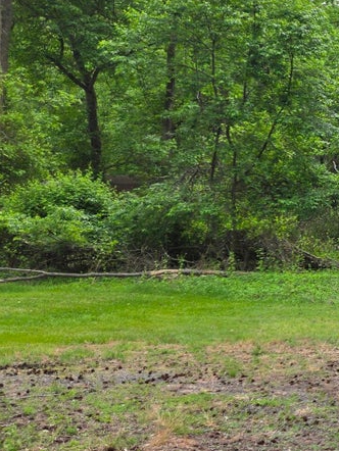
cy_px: 204
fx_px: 926
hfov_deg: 16.6
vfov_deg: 27.4
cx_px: 646
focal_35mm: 71
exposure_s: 1/186
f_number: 1.8
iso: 25
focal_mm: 5.4
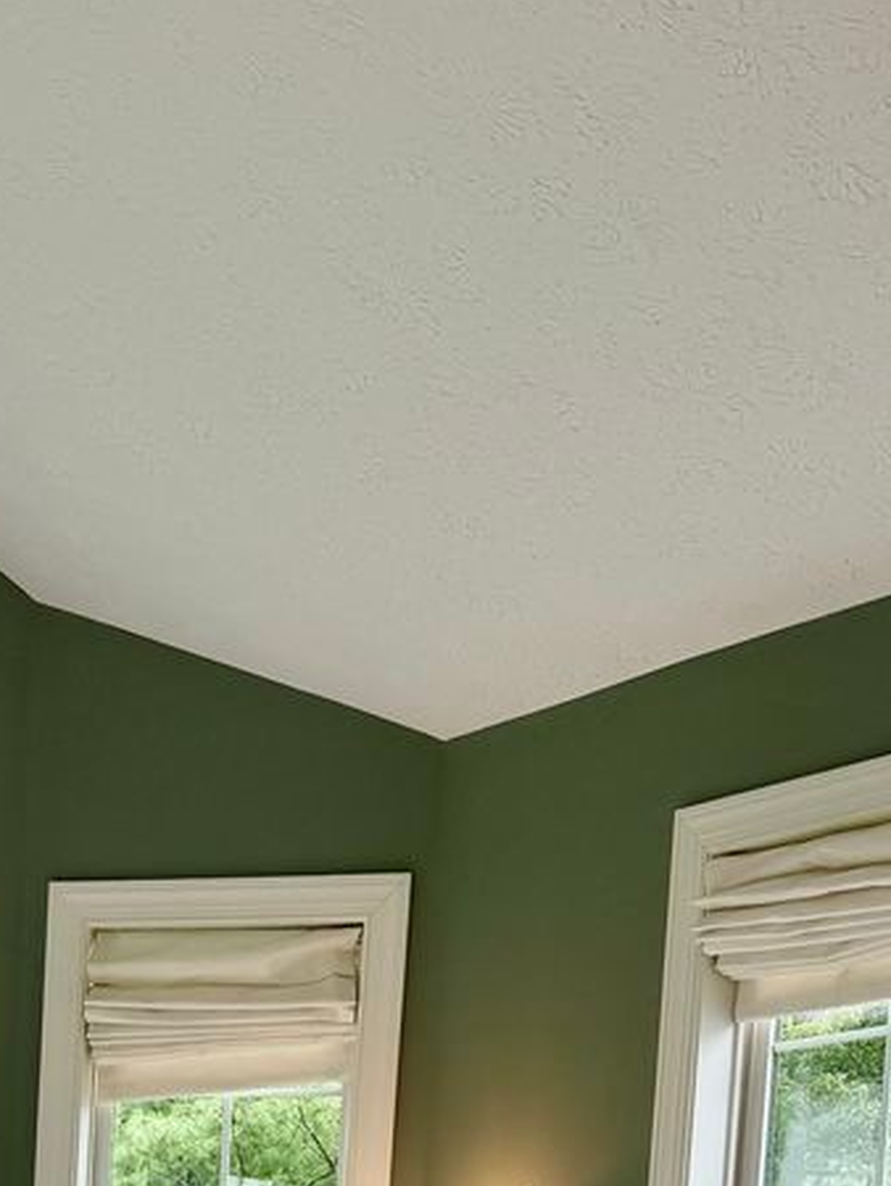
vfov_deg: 21.1
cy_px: 1713
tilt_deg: -4.8
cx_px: -72
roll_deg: -2.2
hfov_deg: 17.8
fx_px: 2743
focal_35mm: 80
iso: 80
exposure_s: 1/517
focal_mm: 6.76
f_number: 1.78
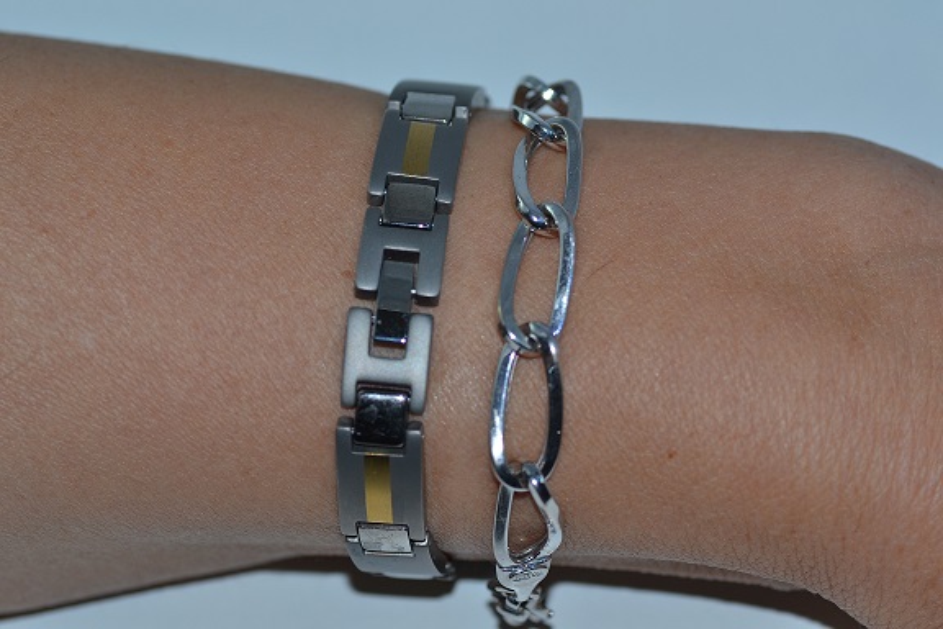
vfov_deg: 10.2
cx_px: 472
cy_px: 314
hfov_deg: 15.2
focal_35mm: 135
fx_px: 3536
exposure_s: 1/125
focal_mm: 90
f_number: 8
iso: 100
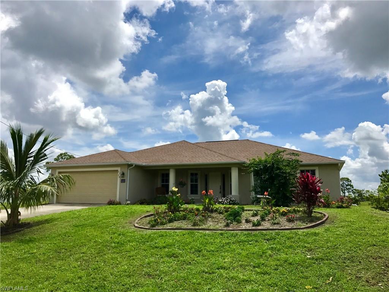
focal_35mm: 28
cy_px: 146
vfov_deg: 49.7
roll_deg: -0.4
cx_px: 194
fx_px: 315
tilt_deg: +10.5
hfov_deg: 63.4
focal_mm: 3.99
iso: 20
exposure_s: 1/5051
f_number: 1.8
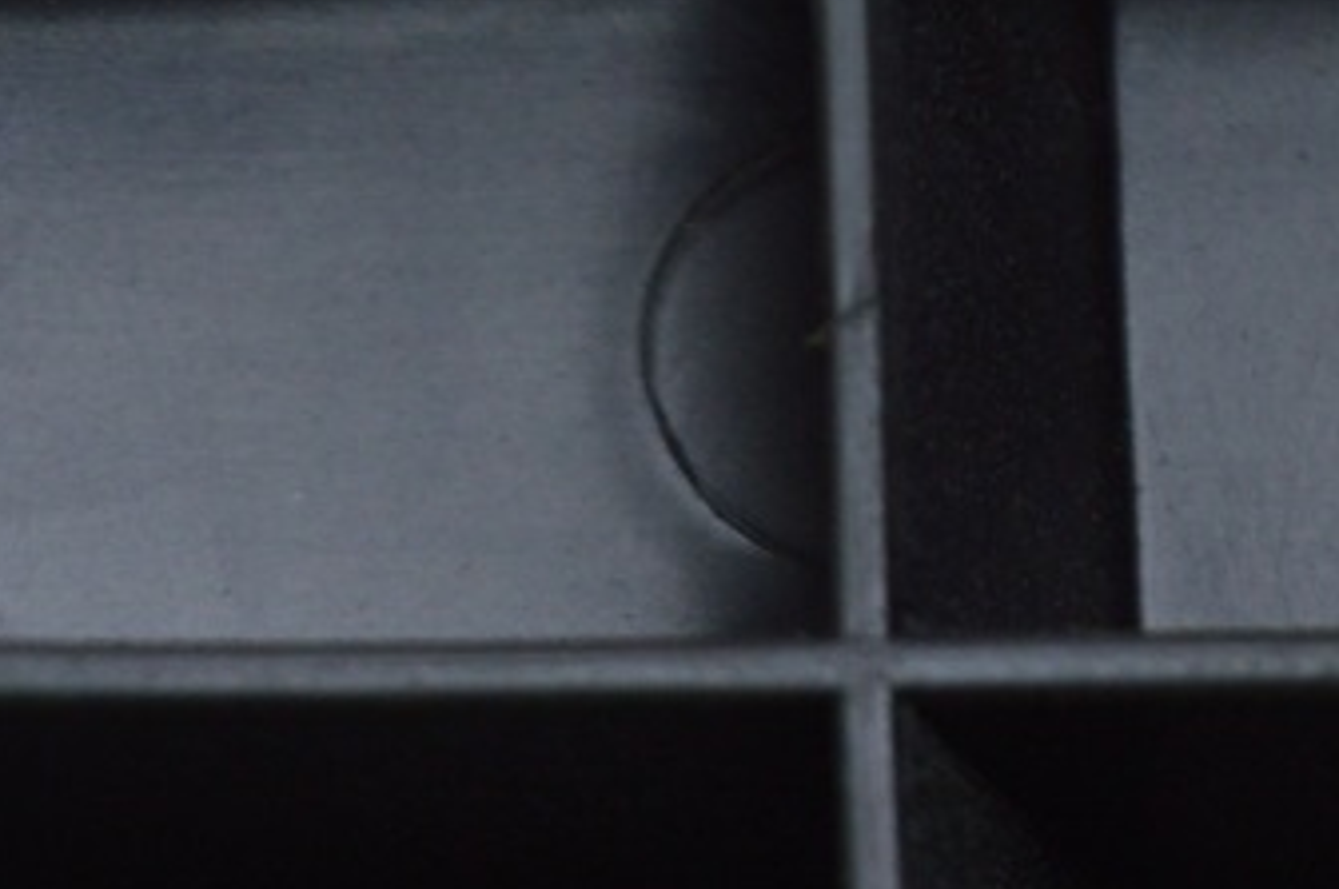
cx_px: -470
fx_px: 9342
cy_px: 1326
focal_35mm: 252
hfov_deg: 8.1
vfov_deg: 5.4
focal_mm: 55
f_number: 5.6
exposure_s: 1/50
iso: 400
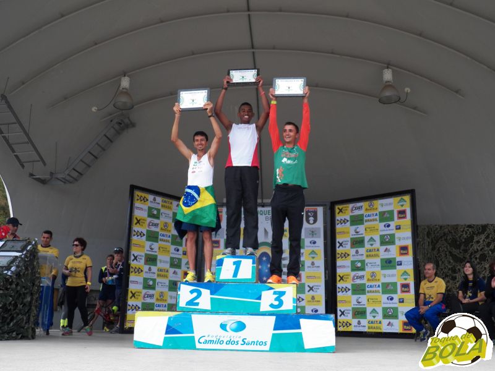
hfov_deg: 52.6
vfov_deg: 40.7
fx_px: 500
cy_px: 186
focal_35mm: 35
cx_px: 248
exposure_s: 1/800
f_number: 2.8
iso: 125
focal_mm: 6.3
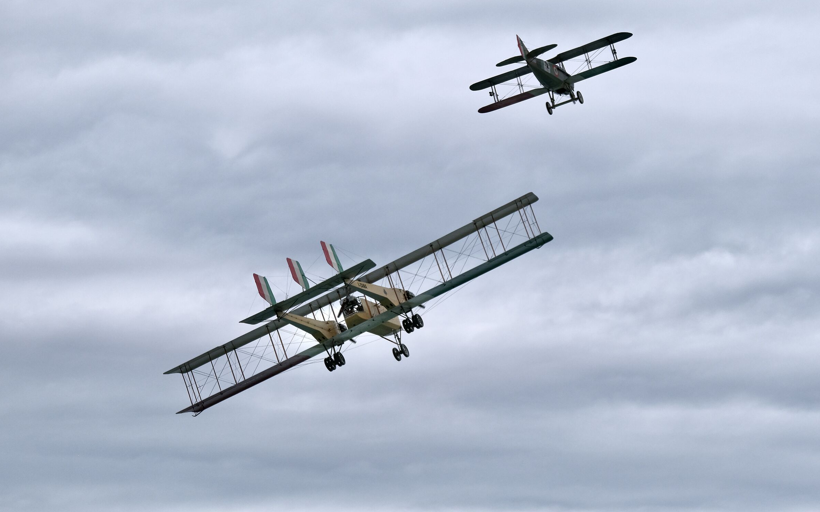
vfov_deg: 9.9
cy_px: 249
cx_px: 410
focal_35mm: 132
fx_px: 2950
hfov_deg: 15.8
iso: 400
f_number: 5
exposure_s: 1/2900
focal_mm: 86
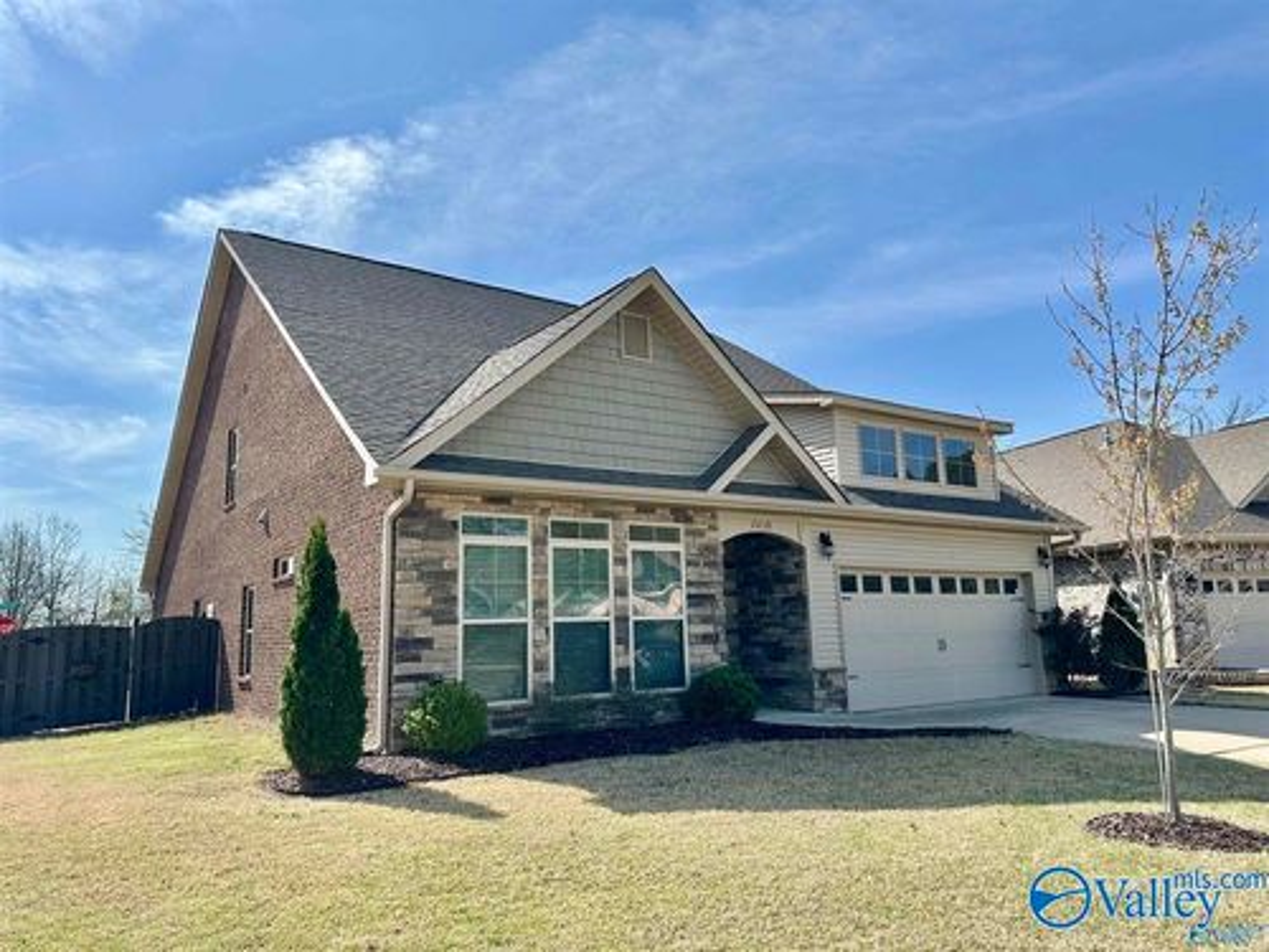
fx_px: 880
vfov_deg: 56.8
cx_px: 634
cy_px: 476
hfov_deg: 71.6
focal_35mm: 24
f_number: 1.78
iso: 80
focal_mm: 6.86
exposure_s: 1/5525
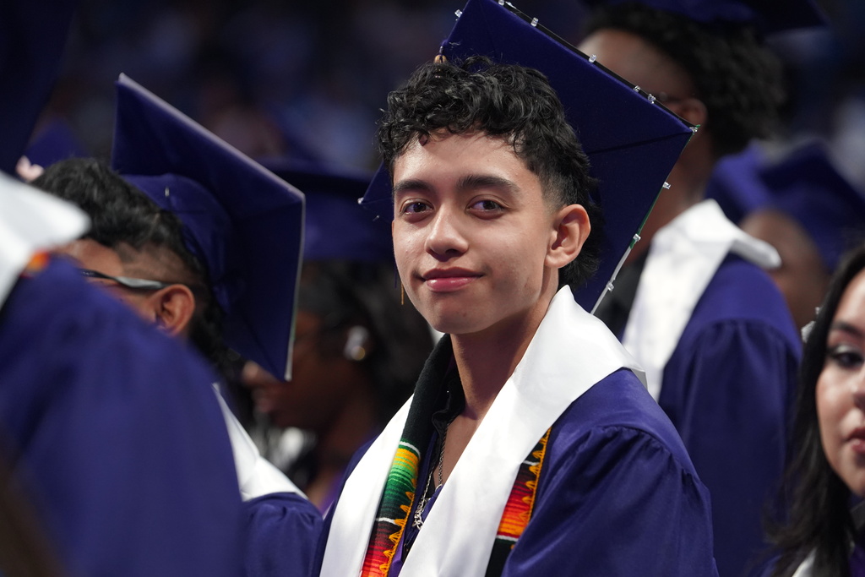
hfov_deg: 10.4
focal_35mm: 198
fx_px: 4758
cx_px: 432
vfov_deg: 6.9
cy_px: 288
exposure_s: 1/200
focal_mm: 198
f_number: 4
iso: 4000
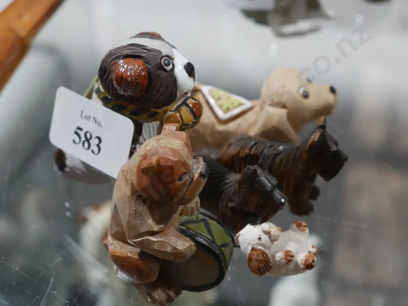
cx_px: 204
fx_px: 801
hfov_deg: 28.6
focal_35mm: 68
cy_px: 153
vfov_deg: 21.6
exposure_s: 1/80
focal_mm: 34
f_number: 5.4
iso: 800
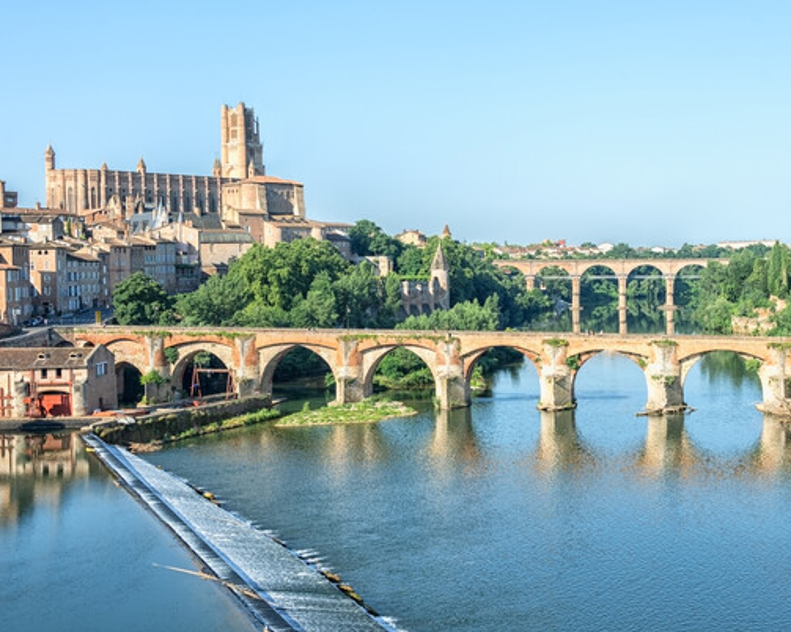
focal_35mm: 49
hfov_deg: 37.9
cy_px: 279
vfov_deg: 30.8
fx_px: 1147
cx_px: 472
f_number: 6.3
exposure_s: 1/160
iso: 64
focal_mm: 35
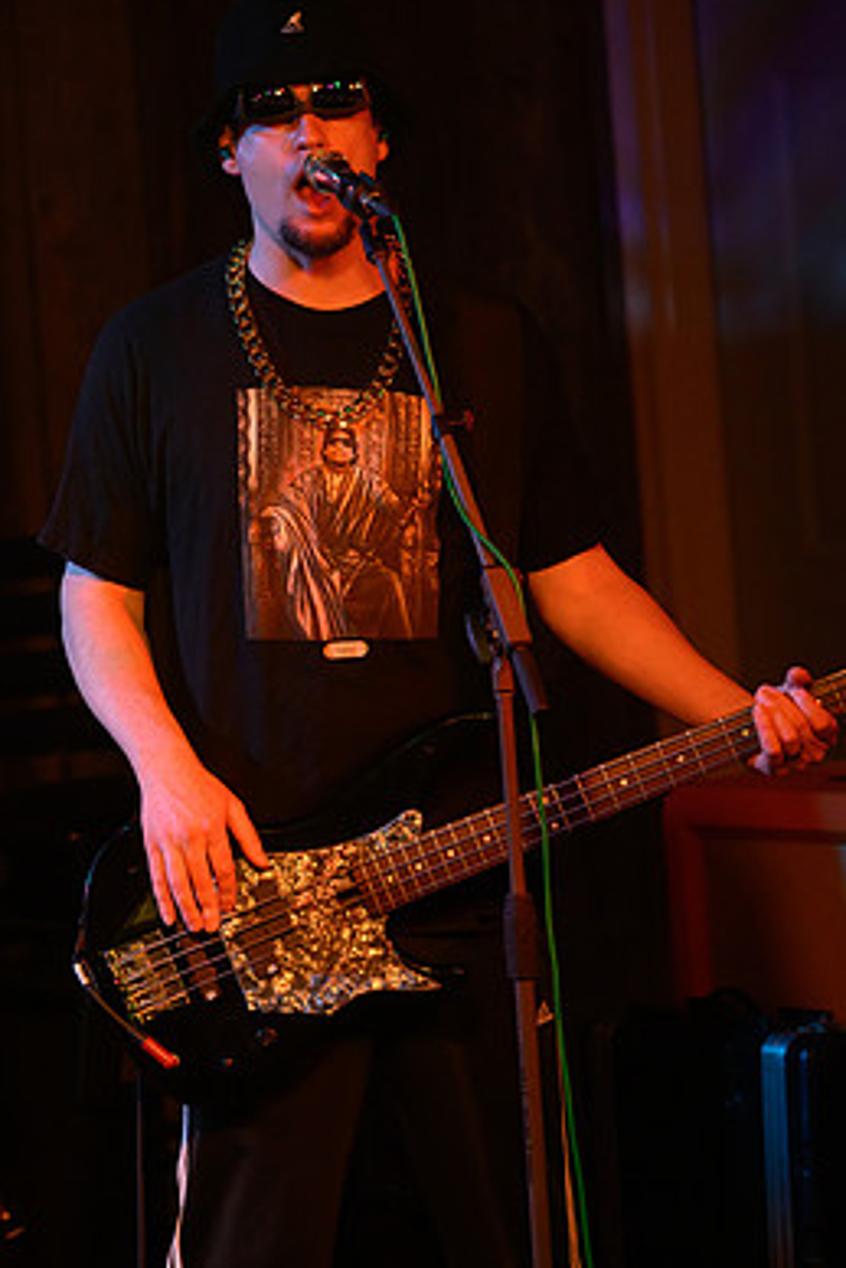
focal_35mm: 348
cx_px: 379
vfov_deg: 5.9
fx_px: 12255
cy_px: 608
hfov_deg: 4.0
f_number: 7.1
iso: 5000
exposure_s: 1/250
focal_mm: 300
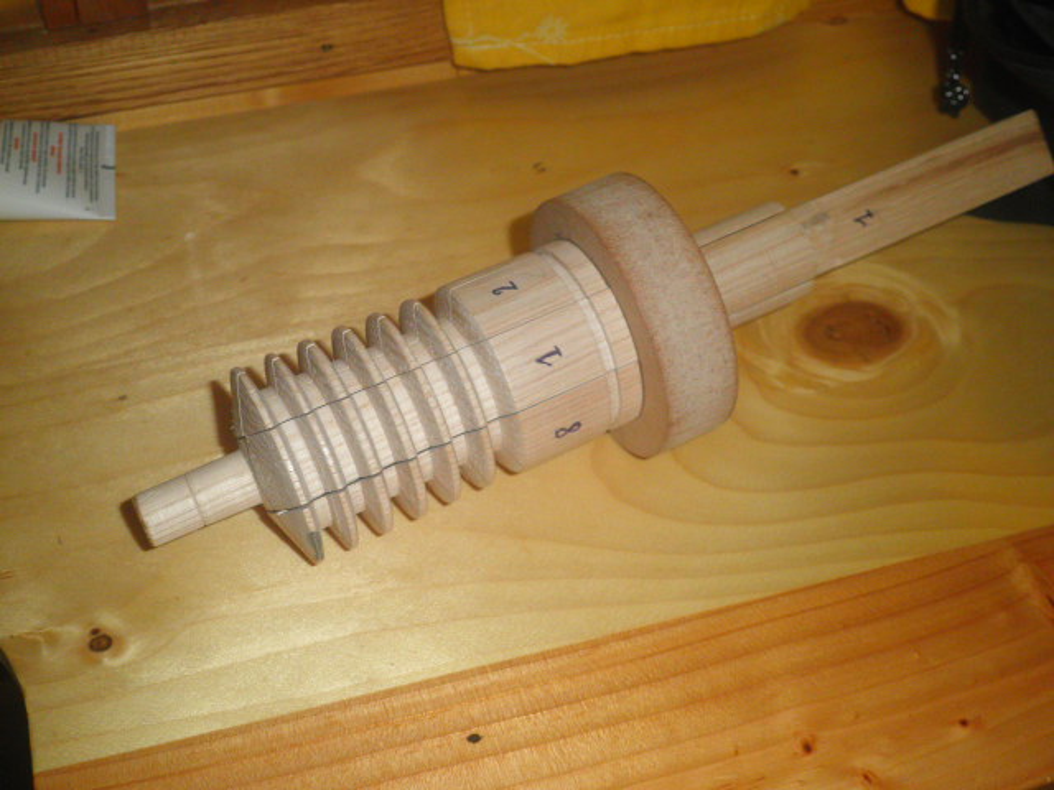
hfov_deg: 40.4
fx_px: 1431
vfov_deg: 30.9
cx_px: 527
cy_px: 395
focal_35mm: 47
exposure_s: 1/60
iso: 160
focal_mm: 8.3
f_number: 3.4
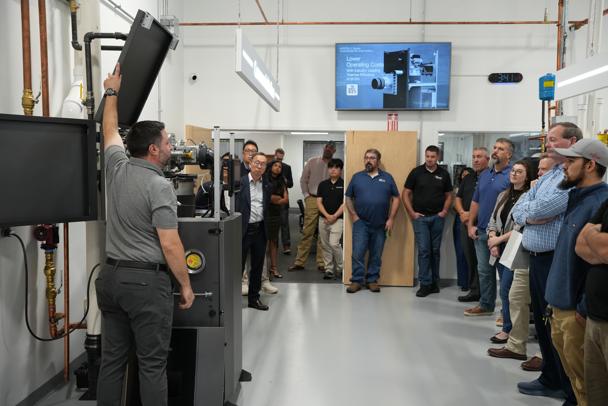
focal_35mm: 34
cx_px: 304
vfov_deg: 39.3
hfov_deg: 56.4
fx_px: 567
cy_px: 203
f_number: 4
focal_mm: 33.6
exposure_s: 1/160
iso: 500
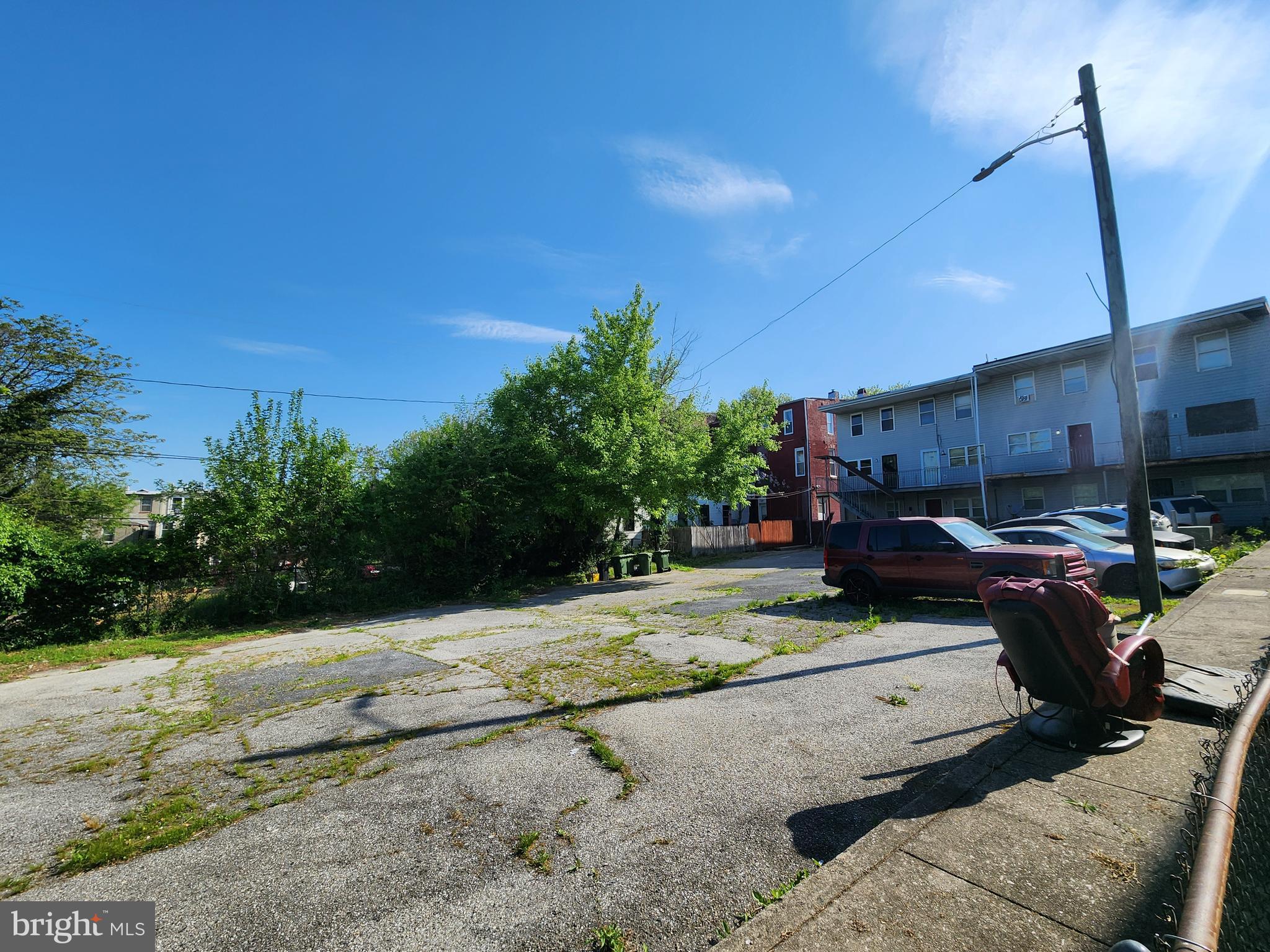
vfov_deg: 89.9
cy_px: 476
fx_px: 477
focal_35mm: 13
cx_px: 635
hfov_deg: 106.2
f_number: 2.2
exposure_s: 1/2760
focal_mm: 2.2
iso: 50
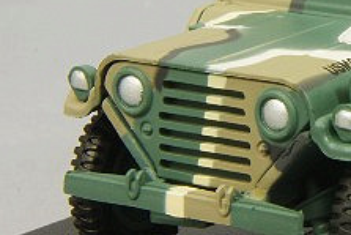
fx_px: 3141
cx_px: 403
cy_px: 42
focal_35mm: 322
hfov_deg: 6.4
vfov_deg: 4.3
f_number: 32
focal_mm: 75
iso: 400
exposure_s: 1
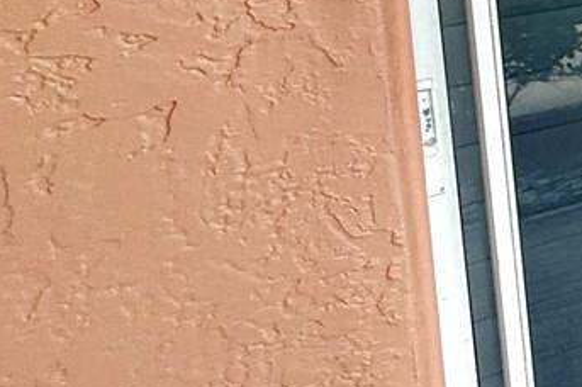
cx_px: 1327
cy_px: -161
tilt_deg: -5.5
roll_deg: -0.2
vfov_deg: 18.2
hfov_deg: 16.2
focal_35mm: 68
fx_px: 1098
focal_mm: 2.22
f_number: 2.2
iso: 64
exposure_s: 1/124
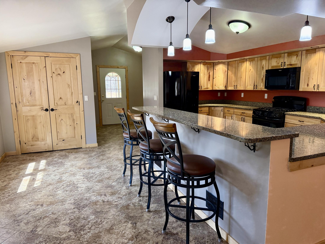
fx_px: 225
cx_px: 162
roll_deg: +0.0
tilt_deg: -8.8
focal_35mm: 24
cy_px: 122
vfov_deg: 56.8
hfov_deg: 71.6
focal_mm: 6.76
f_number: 1.78
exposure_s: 1/120
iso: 320
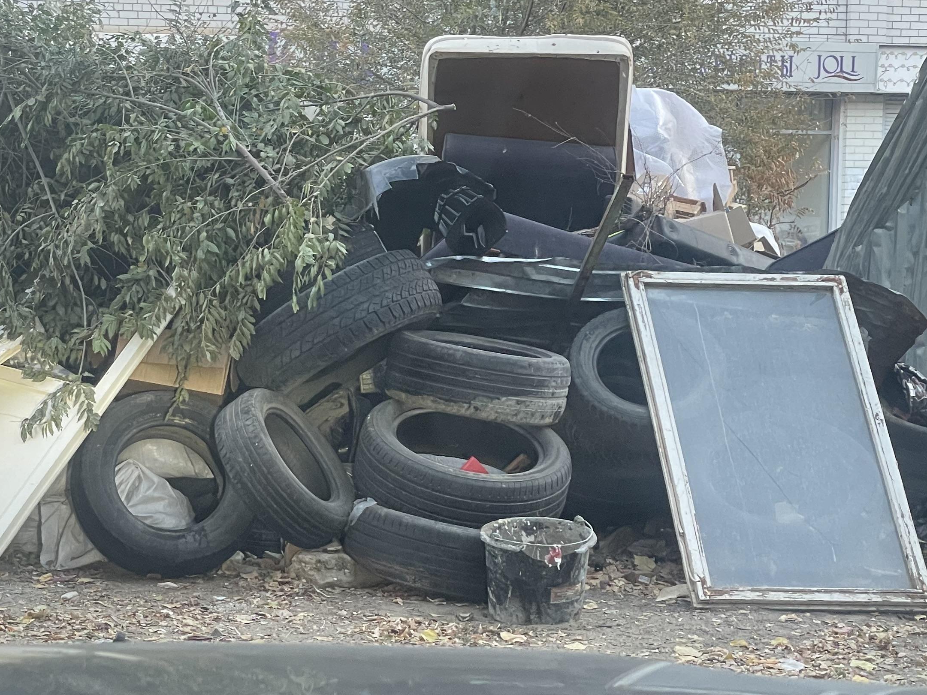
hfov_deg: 20.2
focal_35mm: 97
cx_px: 402
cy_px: 448
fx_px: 2598
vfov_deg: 15.2
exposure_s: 1/99
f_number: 2
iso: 125
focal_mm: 6
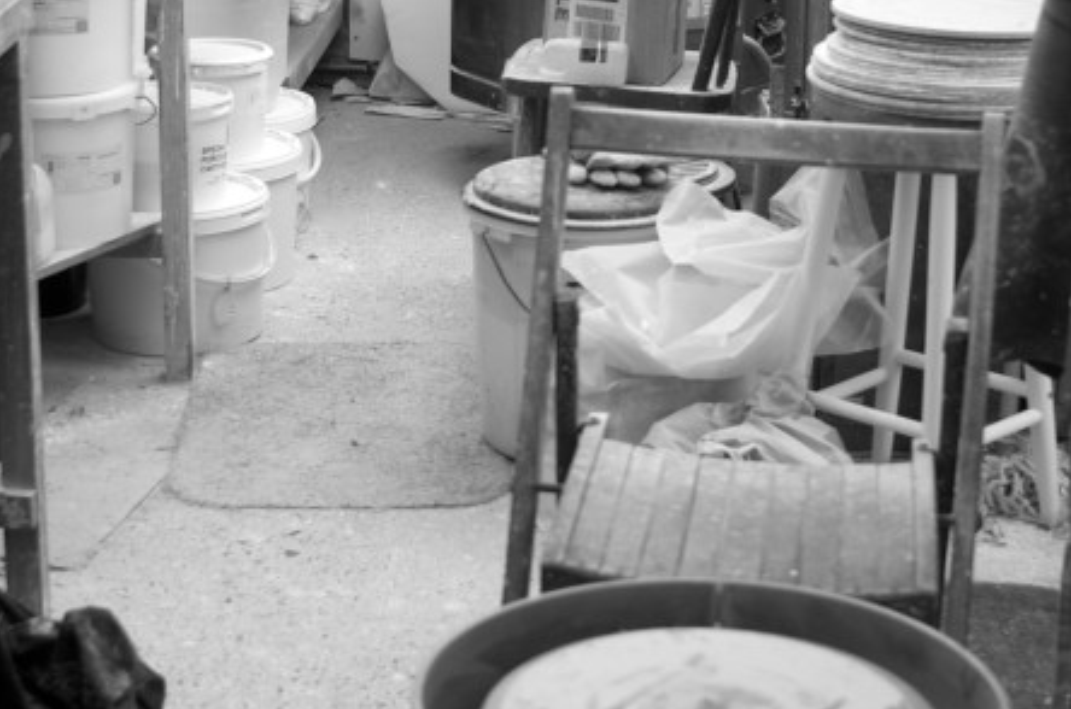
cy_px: 198
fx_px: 2464
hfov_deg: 24.5
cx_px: 492
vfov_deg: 16.3
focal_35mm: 83
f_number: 2.8
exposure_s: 1/30
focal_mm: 24
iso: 125
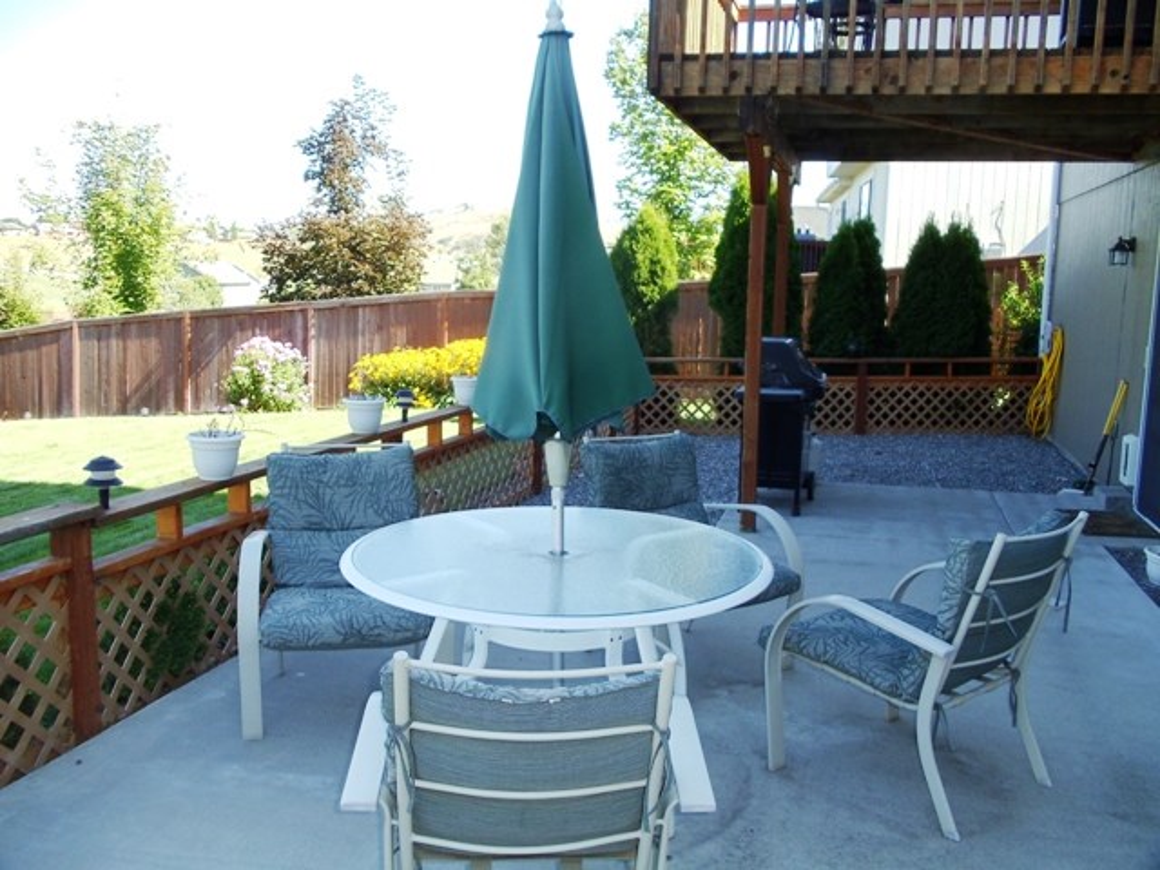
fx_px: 1474
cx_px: 580
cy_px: 435
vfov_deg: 32.9
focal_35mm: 44
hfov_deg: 42.9
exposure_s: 1/100
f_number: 3.5
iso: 100
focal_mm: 6
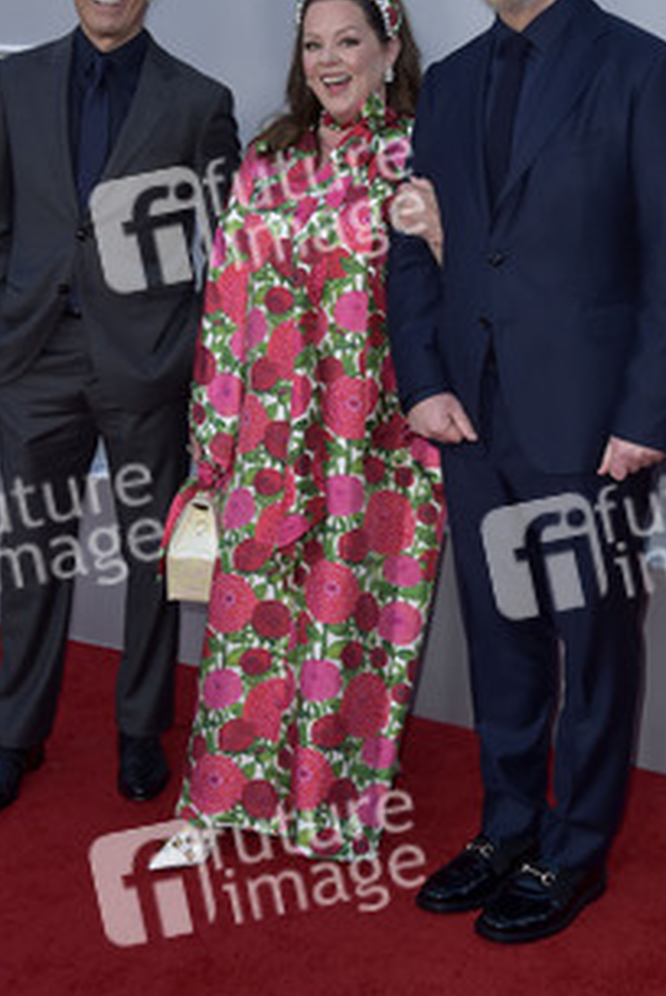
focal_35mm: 59
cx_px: 354
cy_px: 379
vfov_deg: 33.7
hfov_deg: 23.0
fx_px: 1633
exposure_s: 1/250
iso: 400
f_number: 6.3
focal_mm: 45
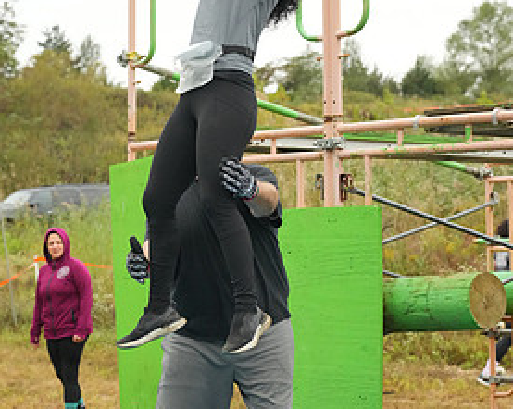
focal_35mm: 87
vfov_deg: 17.6
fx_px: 1320
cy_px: 189
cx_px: 257
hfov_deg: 22.0
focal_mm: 57
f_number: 4
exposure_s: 1/3200
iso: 5000
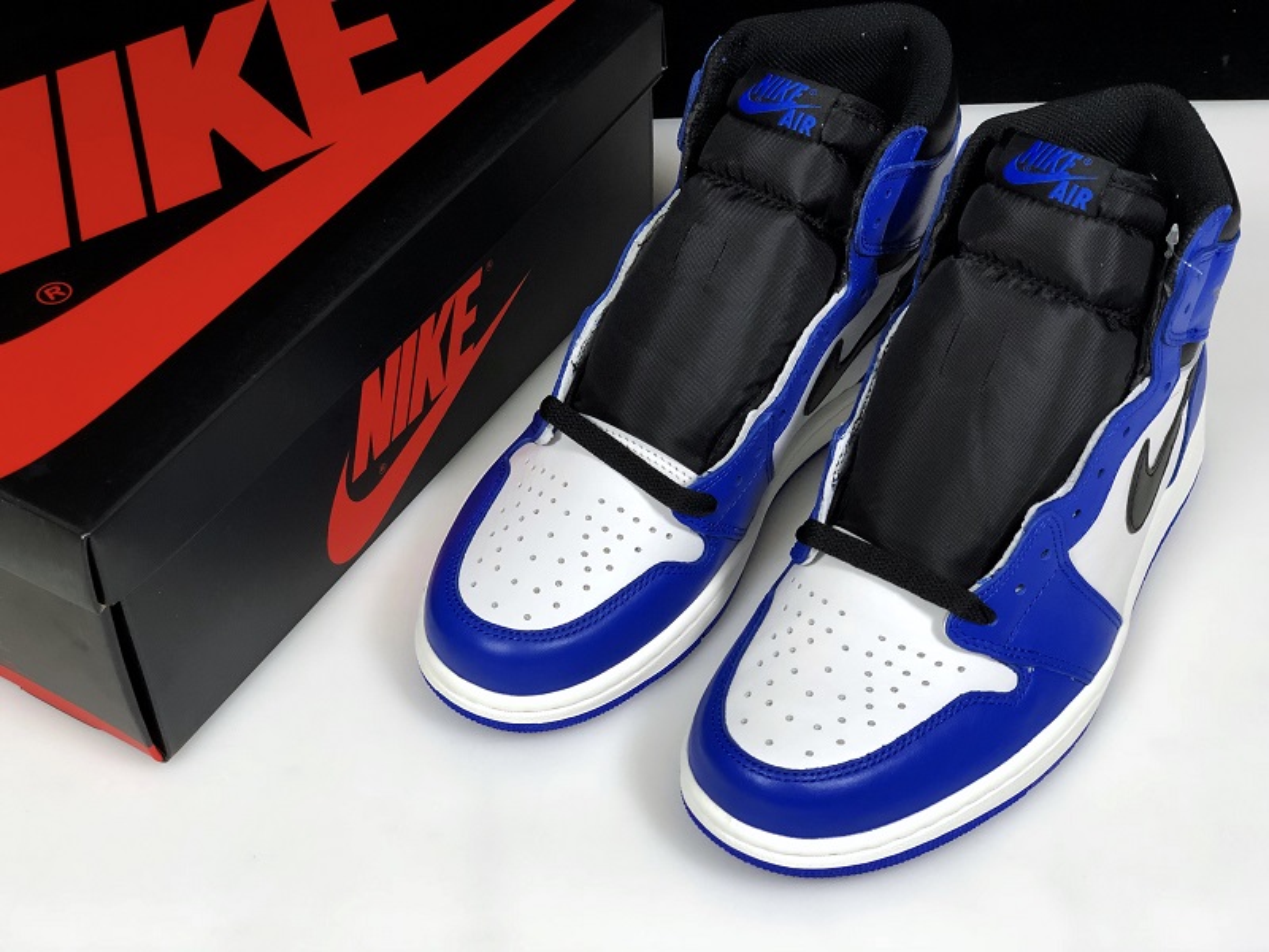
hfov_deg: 36.8
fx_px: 1906
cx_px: 634
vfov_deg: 28.0
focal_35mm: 52
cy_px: 476
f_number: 2.4
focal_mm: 6
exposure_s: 1/52
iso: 125
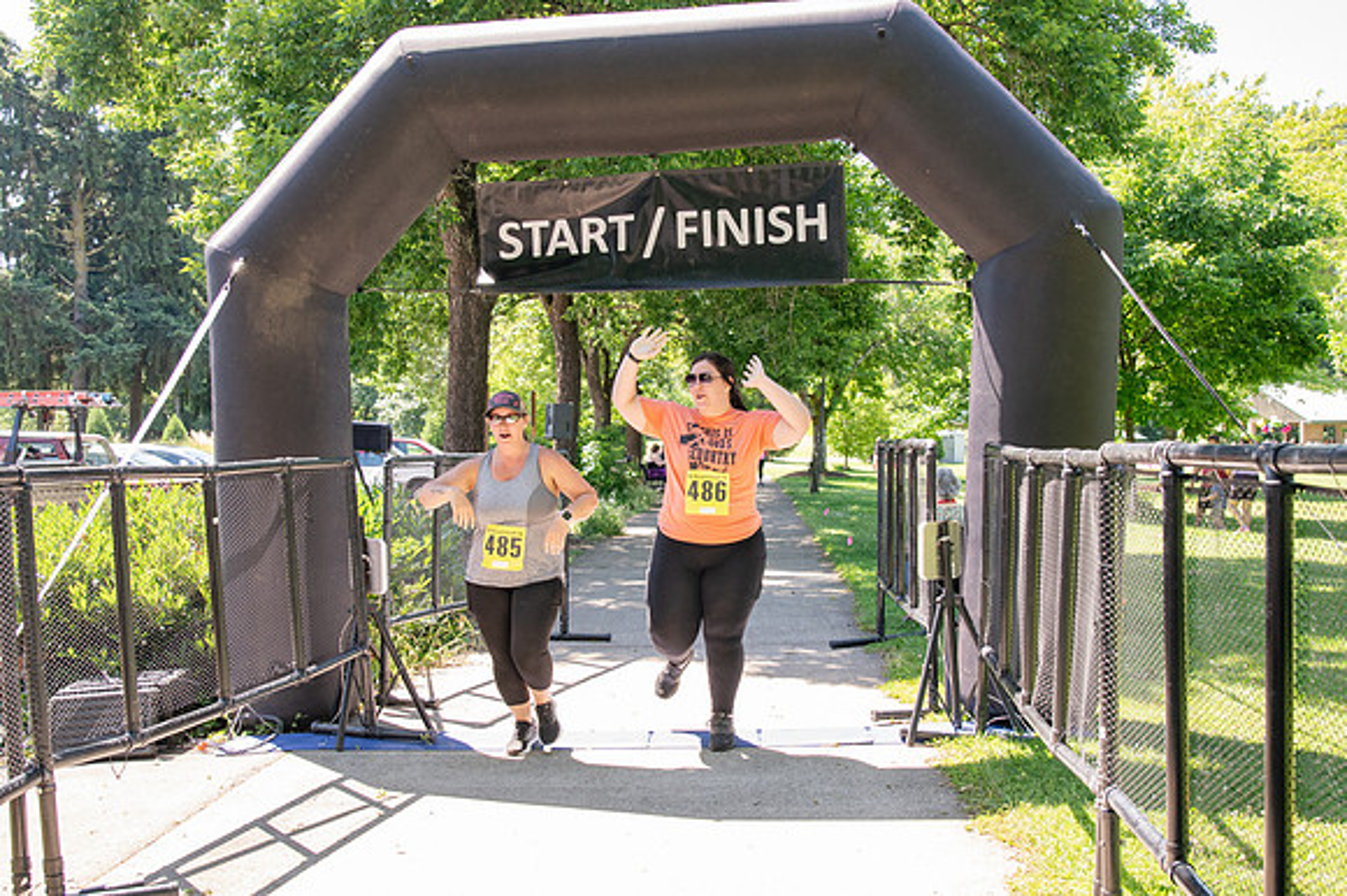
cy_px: 448
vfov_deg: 36.8
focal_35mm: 36
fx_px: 1346
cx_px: 674
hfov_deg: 53.2
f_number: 4
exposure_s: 1/400
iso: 500
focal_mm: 24
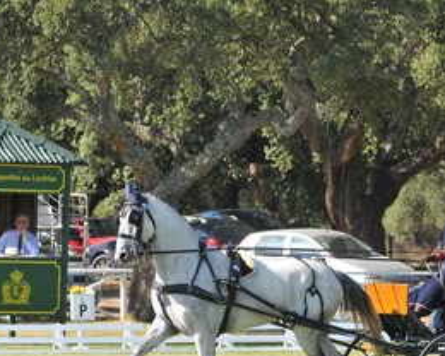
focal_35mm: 304
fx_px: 4001
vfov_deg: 5.1
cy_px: 254
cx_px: 337
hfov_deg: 6.4
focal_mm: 125
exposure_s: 1/640
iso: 320
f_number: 5
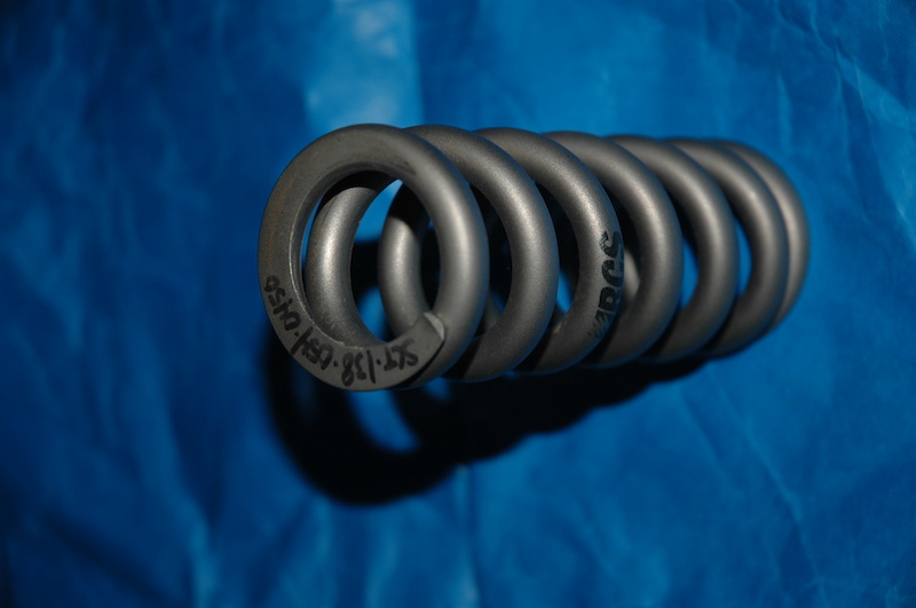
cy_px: 304
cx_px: 458
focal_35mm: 105
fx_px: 2668
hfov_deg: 19.5
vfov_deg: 13.0
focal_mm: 70
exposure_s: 1/60
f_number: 4.5
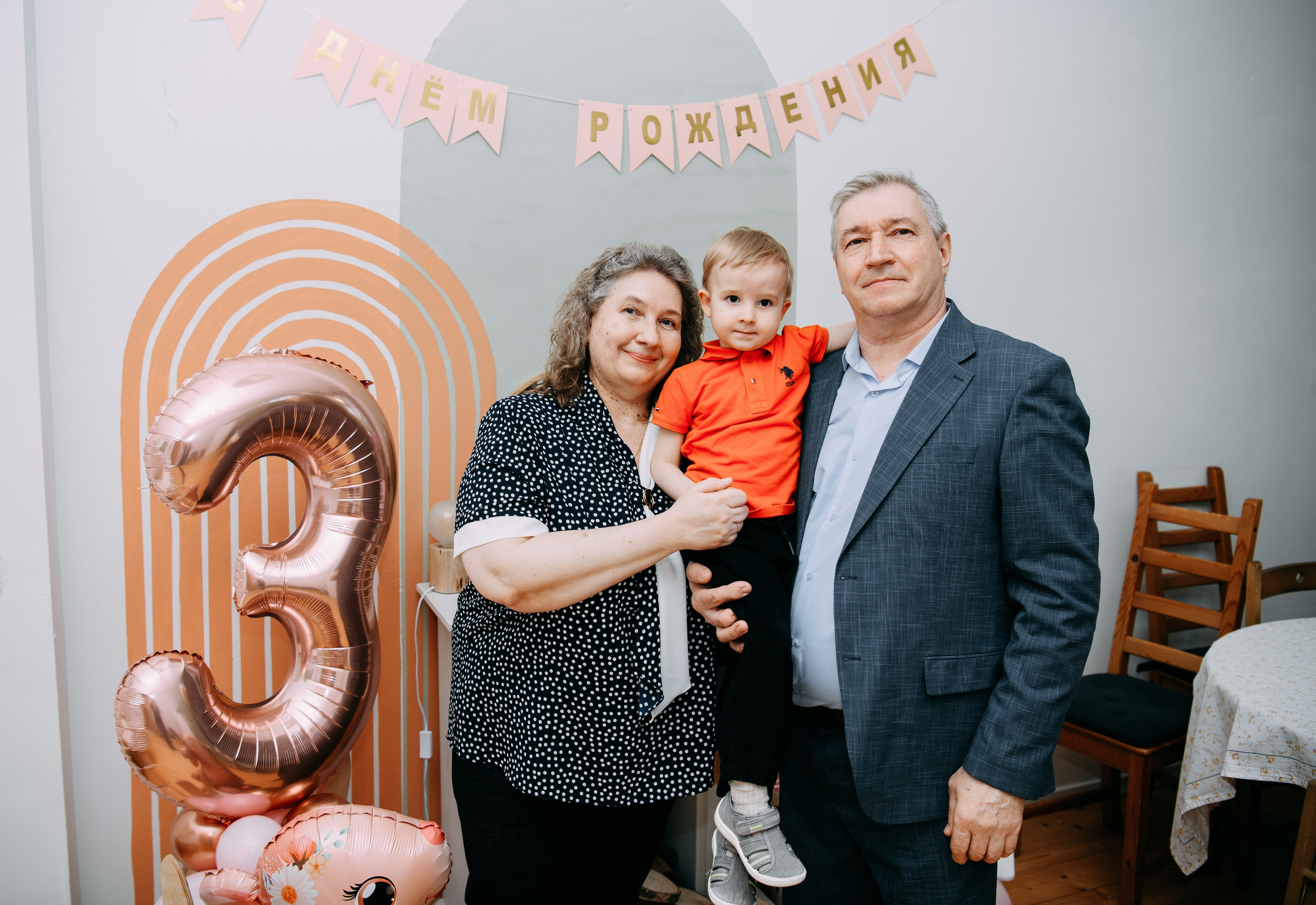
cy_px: 415
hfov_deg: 59.7
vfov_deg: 43.1
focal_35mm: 31
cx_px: 581
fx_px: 1144
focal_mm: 28
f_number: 3.5
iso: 160
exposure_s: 1/200
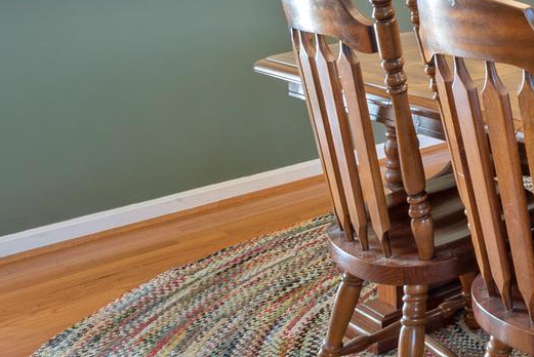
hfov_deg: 27.5
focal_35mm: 55
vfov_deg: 22.6
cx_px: 761
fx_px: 816
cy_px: -77
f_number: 8
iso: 100
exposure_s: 3
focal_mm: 14
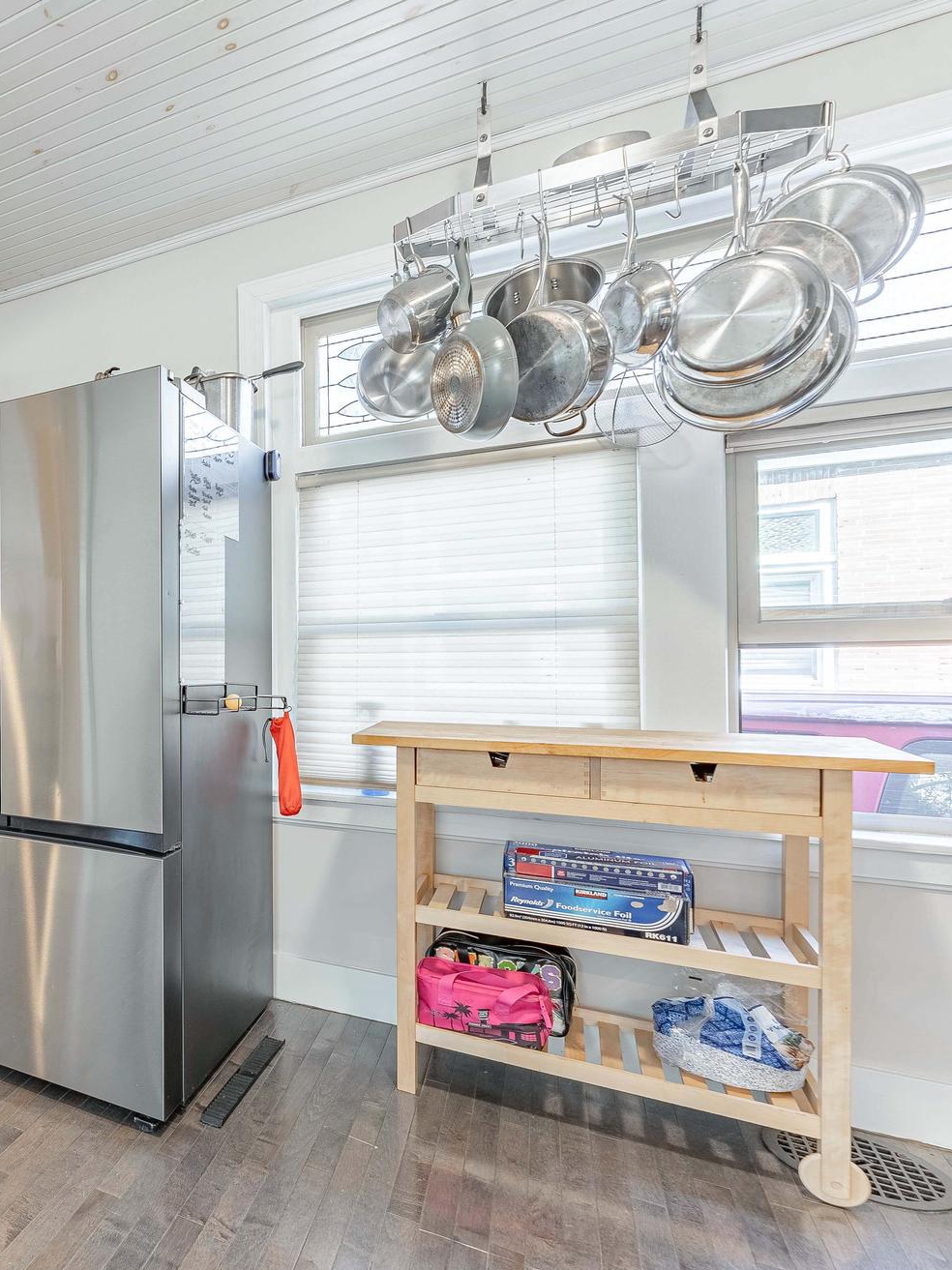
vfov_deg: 79.0
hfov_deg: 50.9
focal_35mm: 21
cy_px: 644
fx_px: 770
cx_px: -3
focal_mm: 14
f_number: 7.1
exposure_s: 1/160
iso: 320
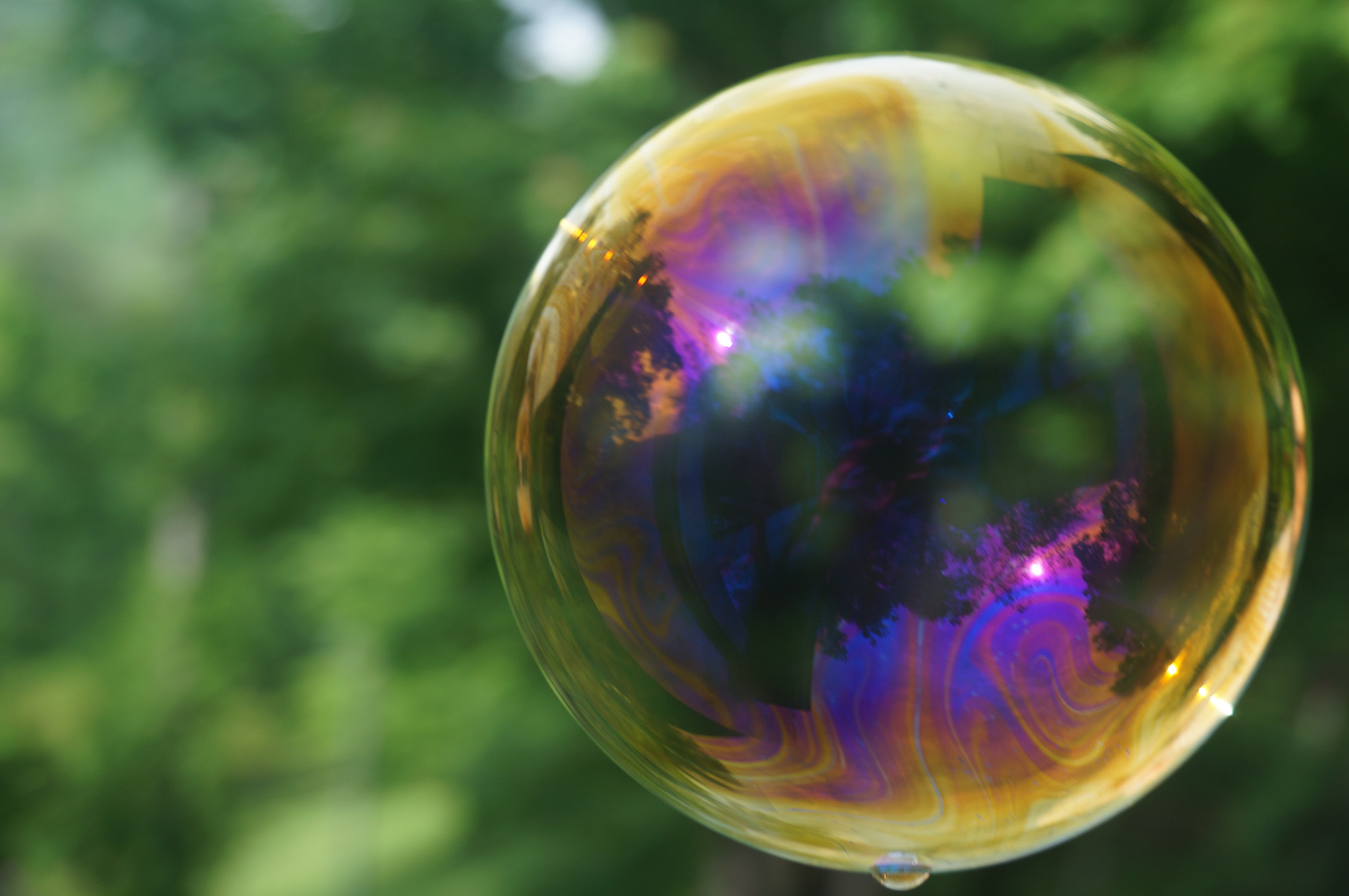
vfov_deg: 23.7
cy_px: 448
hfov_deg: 35.1
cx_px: 674
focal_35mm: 57
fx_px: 2134
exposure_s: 1/100
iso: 100
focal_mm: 38
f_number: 5.6
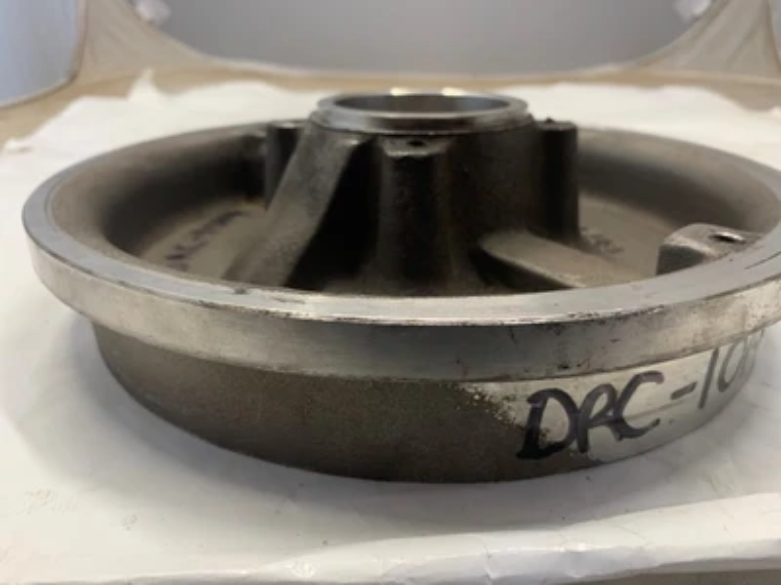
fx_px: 587
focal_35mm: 26
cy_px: 292
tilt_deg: -23.1
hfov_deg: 67.3
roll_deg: -2.3
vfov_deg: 53.1
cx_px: 390
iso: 100
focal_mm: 4.25
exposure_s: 1/112
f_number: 1.8
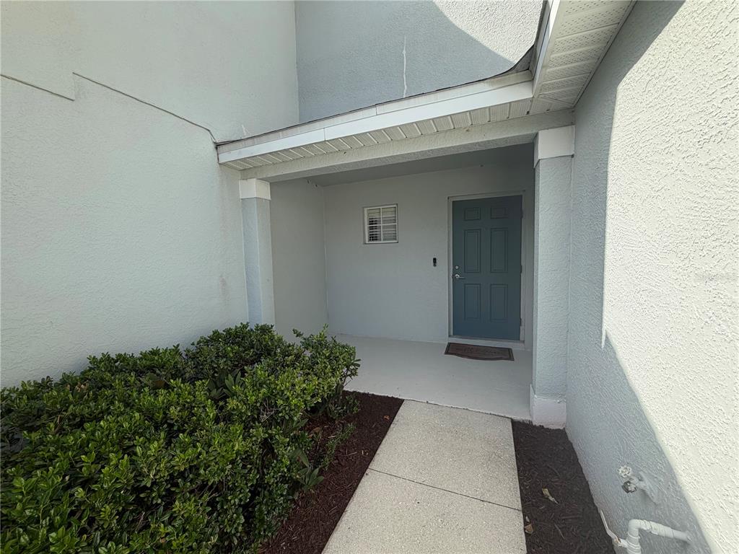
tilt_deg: -4.9
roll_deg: +2.0
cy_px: 277
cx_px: 370
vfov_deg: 85.7
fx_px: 299
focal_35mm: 14
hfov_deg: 102.1
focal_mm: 2.22
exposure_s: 1/709
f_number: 2.2
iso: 40
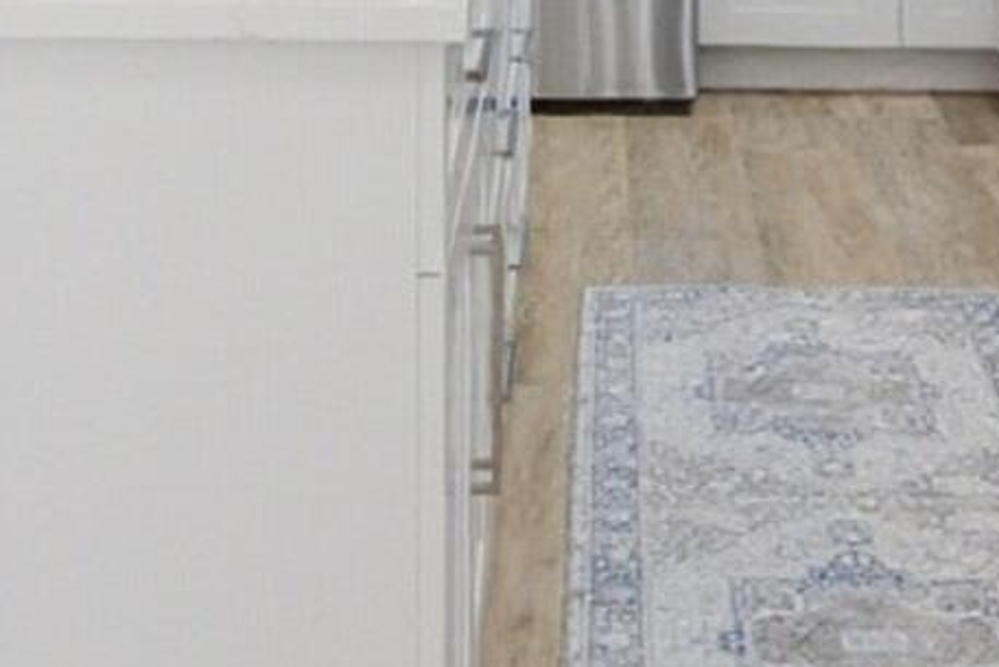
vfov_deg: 12.1
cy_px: -495
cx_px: 498
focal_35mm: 105
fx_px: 2915
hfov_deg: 19.5
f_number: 8
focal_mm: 16
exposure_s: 1/500
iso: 800
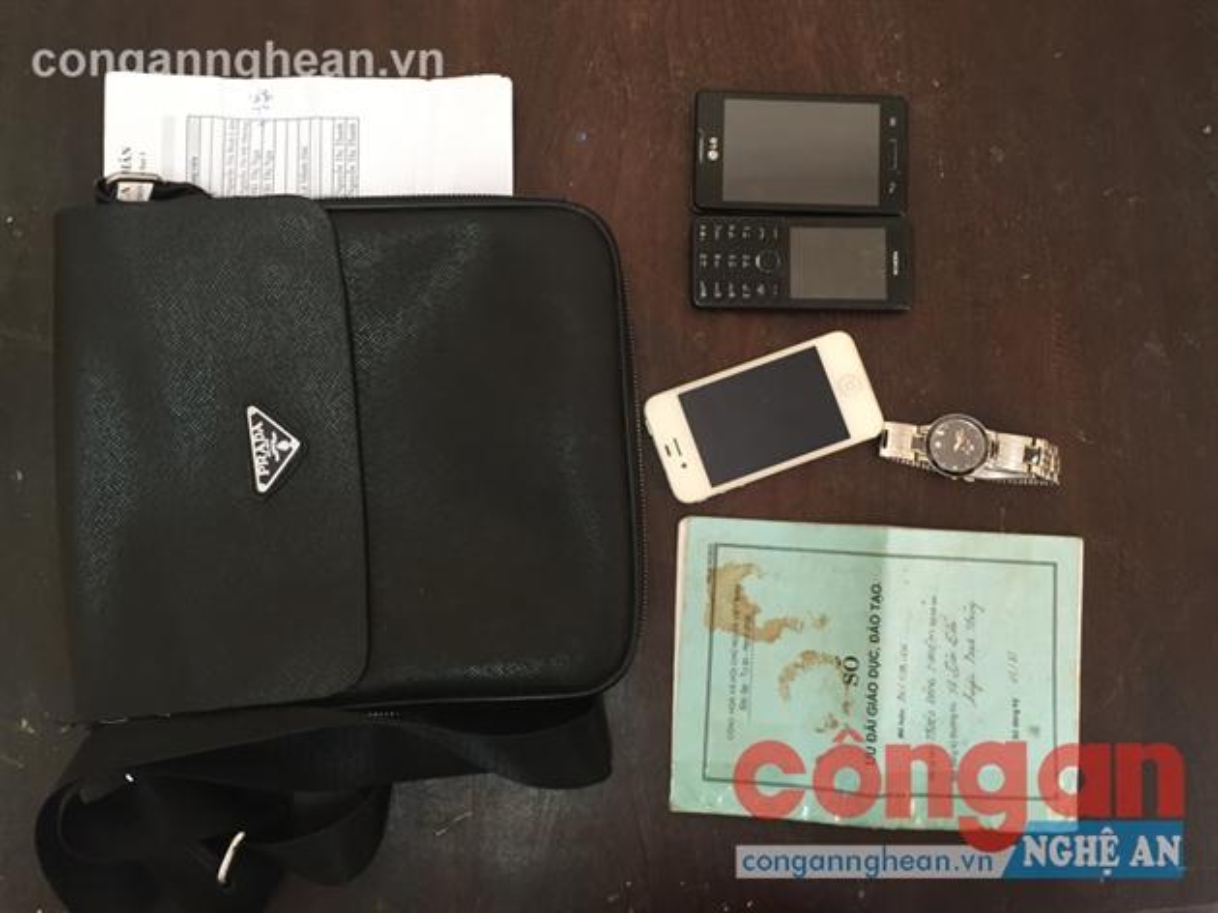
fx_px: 1020
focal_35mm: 29
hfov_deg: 61.7
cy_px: 456
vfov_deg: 48.2
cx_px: 609
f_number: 2.2
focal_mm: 4.15
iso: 100
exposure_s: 1/30
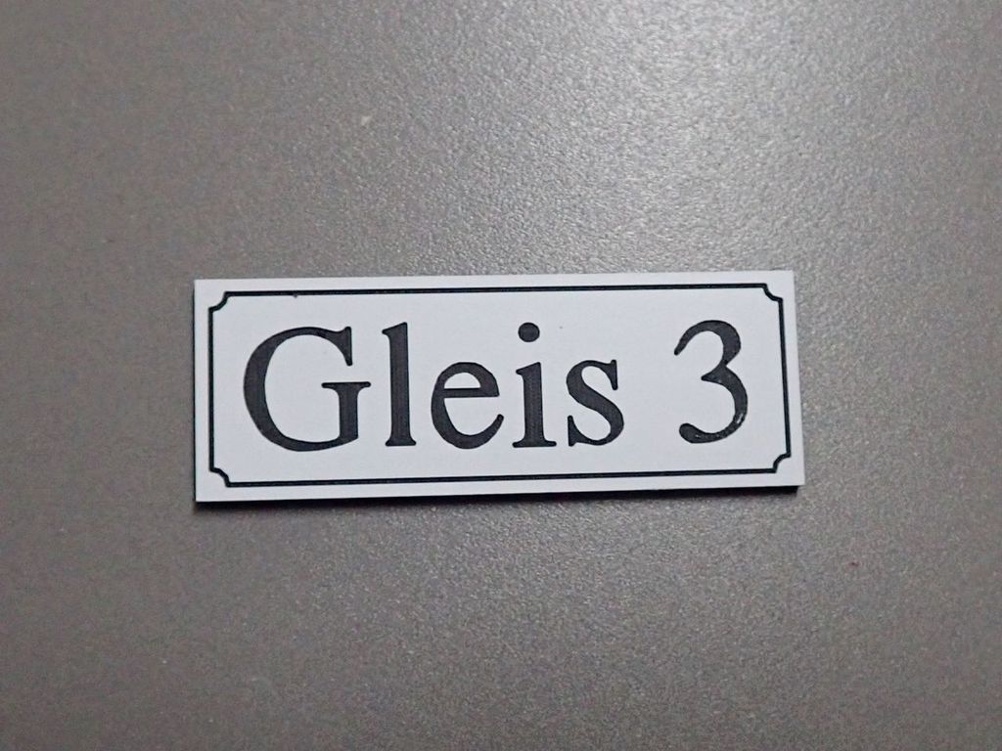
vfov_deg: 46.8
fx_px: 868
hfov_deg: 60.0
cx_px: 501
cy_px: 376
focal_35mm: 30
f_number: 2.3
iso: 640
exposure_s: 1/200
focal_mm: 5.5
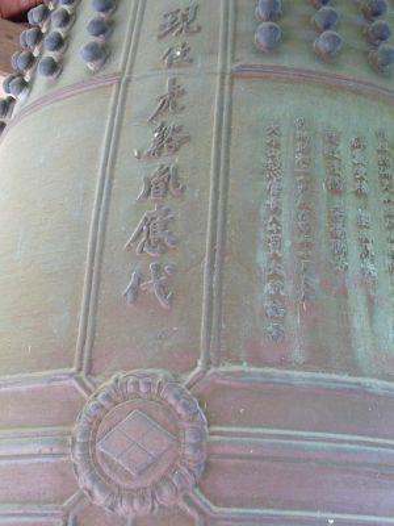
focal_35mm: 78
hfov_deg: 18.9
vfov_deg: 25.0
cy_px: 263
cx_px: 197
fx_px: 1184
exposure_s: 1/50
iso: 800
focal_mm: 13.6
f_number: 5.6
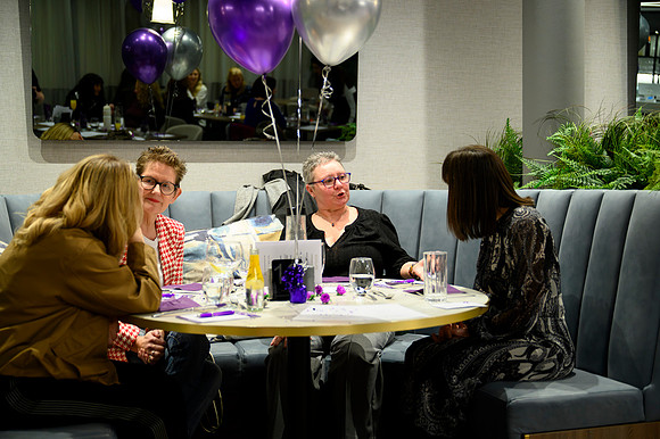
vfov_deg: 27.0
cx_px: 330
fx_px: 916
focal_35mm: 50
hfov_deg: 39.6
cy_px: 220
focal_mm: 50
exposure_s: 1/125
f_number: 2.8
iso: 2000
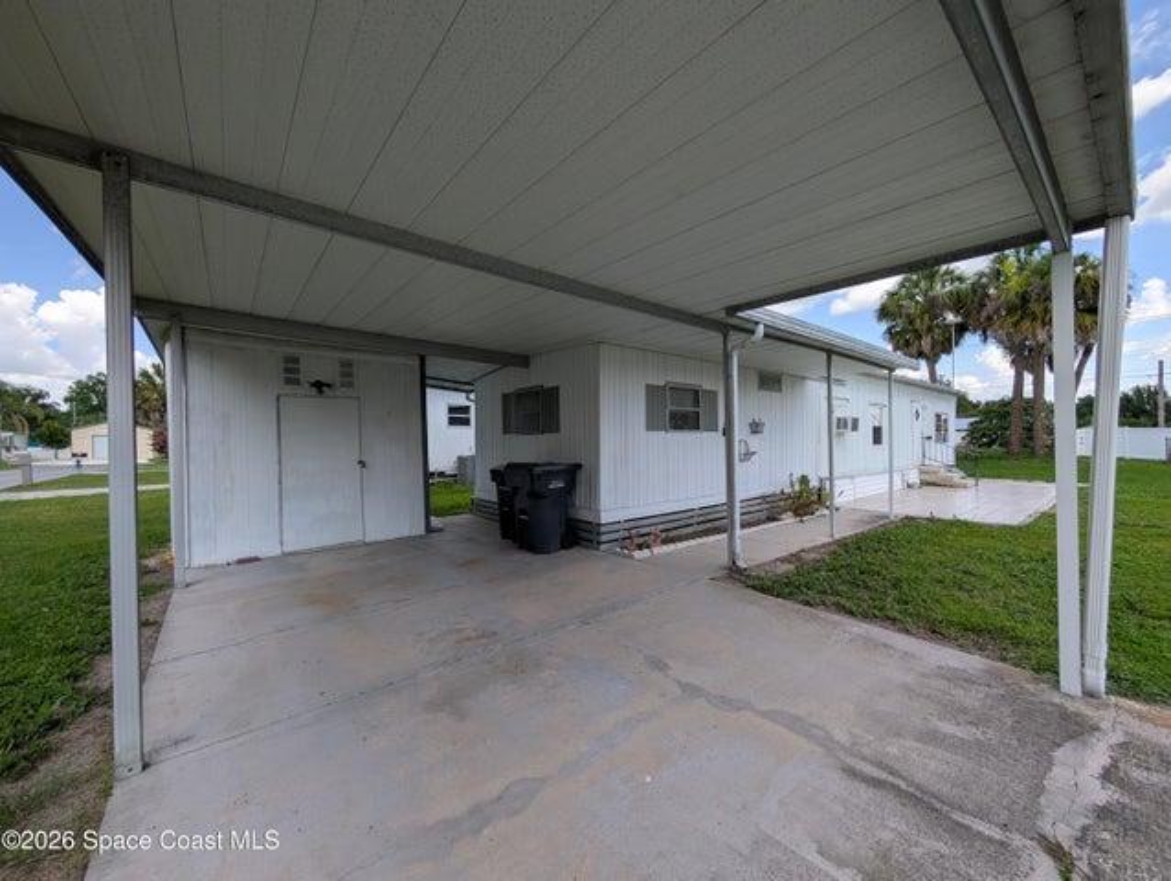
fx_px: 406
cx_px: 586
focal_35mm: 12
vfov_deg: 94.6
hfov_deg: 110.5
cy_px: 440
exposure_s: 1/2016
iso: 55
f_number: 1.7
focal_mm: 2.02
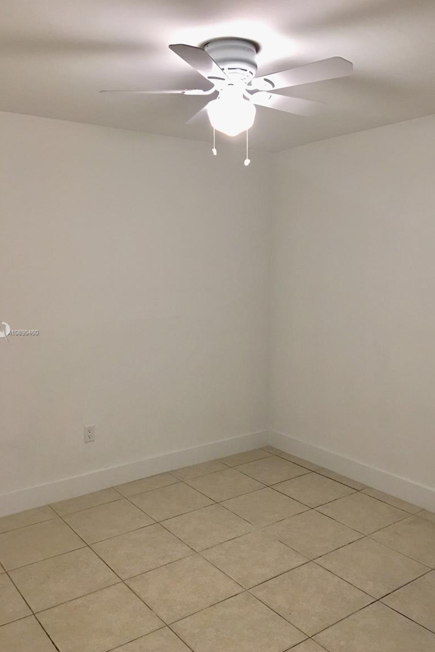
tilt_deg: -6.3
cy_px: 333
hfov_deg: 42.2
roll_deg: +0.1
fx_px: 562
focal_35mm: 31
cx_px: 240
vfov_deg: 60.3
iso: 80
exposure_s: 1/15
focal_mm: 4.15
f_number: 2.2
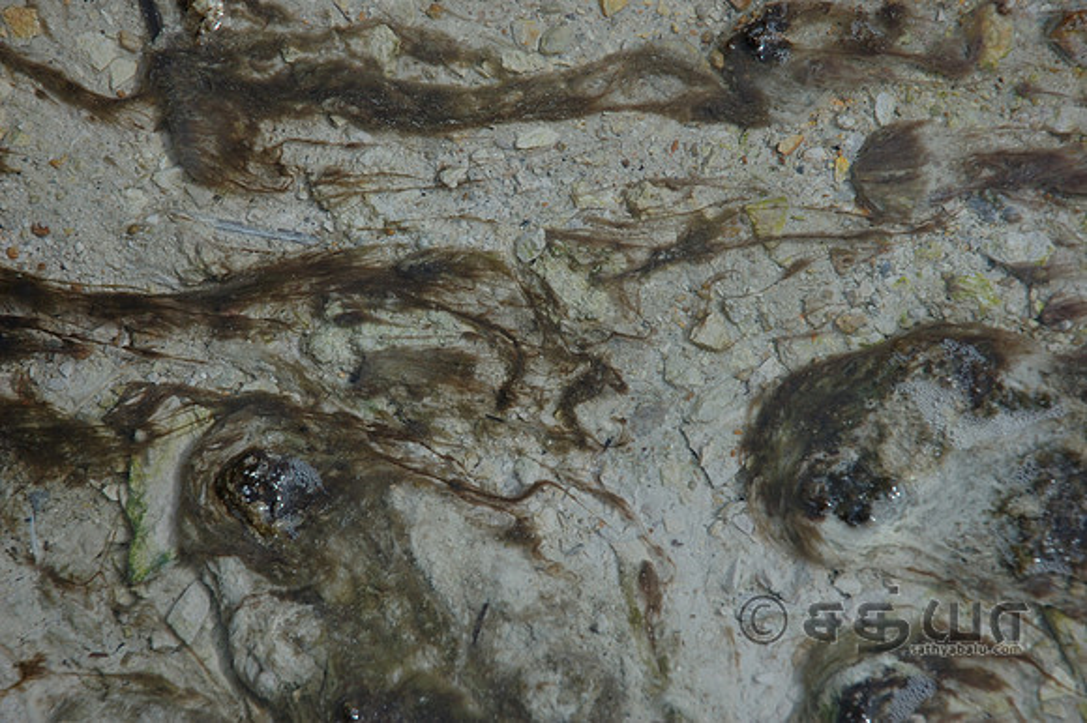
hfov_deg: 19.5
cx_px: 544
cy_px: 362
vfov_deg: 13.0
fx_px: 3168
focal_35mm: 105
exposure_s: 1/160
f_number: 7.1
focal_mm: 70
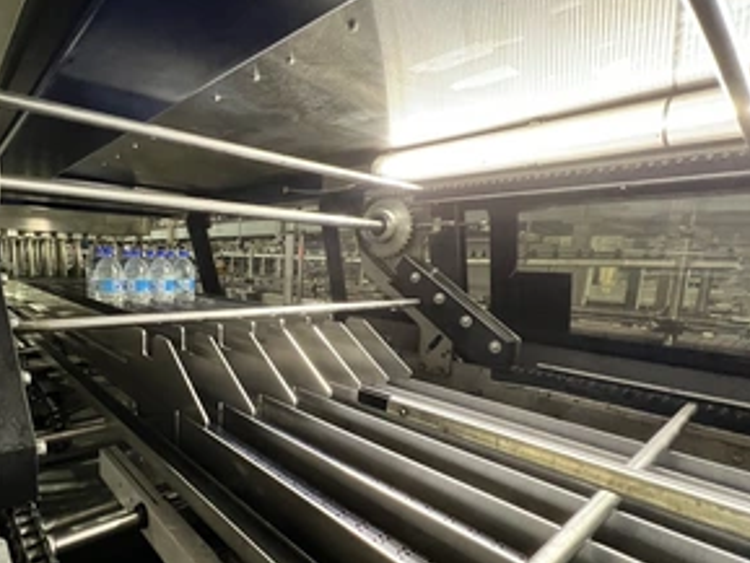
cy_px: 314
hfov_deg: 84.0
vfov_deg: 71.4
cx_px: 236
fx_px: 390
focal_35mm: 18
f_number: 1.8
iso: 640
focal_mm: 1.57
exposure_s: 1/60
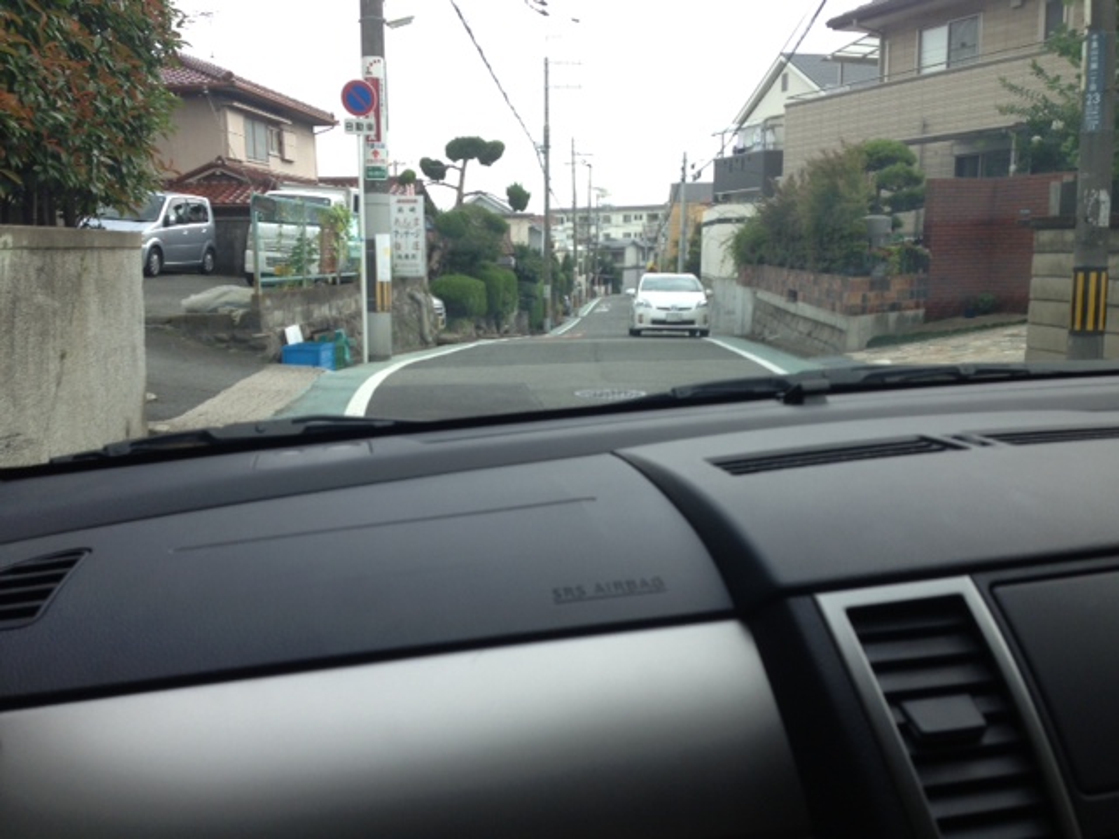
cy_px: 420
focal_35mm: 33
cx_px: 560
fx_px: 1067
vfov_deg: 42.9
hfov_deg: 55.4
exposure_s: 1/354
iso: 50
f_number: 2.4
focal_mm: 4.13
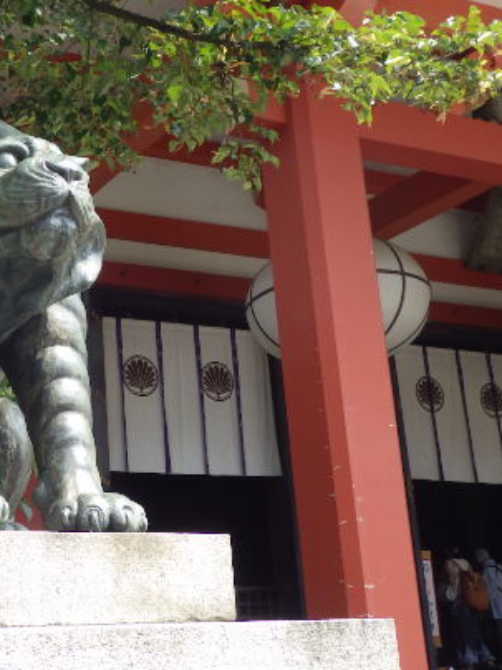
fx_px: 1102
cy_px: 320
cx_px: 58
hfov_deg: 25.0
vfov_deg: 33.8
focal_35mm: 57
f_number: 3.5
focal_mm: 6.4
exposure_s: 1/250
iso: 125
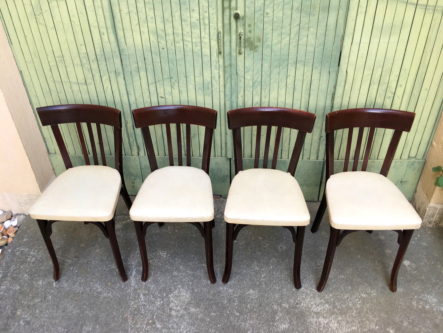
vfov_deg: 48.2
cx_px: 222
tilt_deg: -34.5
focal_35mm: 29
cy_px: 166
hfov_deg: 61.7
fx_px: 371
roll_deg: +2.7
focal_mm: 4.15
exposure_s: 1/50
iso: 25
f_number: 2.2
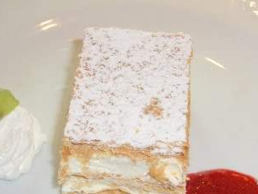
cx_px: 116
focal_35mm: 69
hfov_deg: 28.1
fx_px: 515
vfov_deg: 21.1
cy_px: 159
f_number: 2.8
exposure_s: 1/60
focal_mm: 7.1
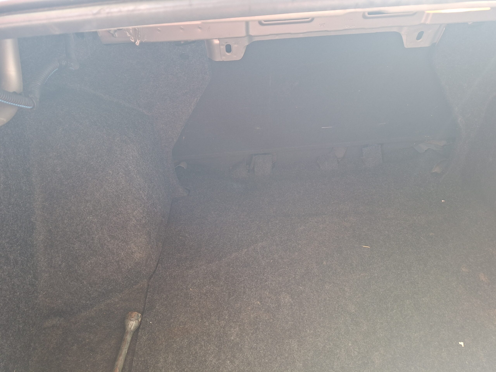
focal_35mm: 23
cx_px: 248
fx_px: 330
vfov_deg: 58.9
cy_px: 186
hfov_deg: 73.9
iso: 250
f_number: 1.8
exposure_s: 1/40
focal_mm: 5.54
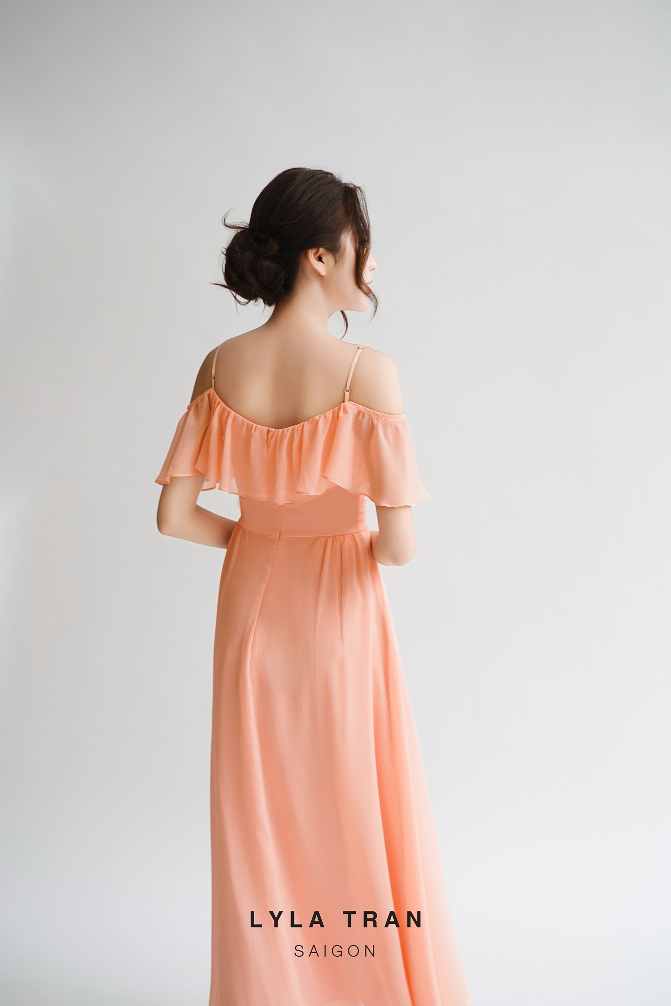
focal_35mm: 39
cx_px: 336
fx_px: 1090
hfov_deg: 34.2
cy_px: 503
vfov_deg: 49.6
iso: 320
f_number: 3.5
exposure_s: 1/125
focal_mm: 39
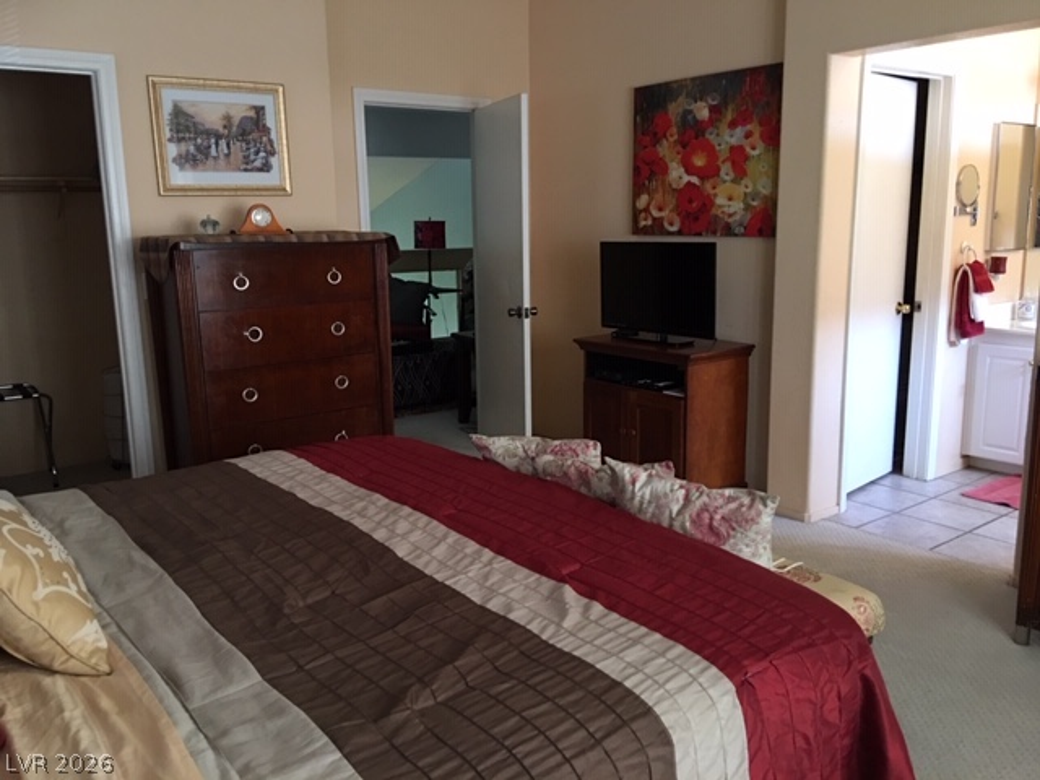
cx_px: 520
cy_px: 390
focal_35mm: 29
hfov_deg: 61.7
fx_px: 871
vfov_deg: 48.2
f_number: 2.2
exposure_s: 1/10
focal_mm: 4.15
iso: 100
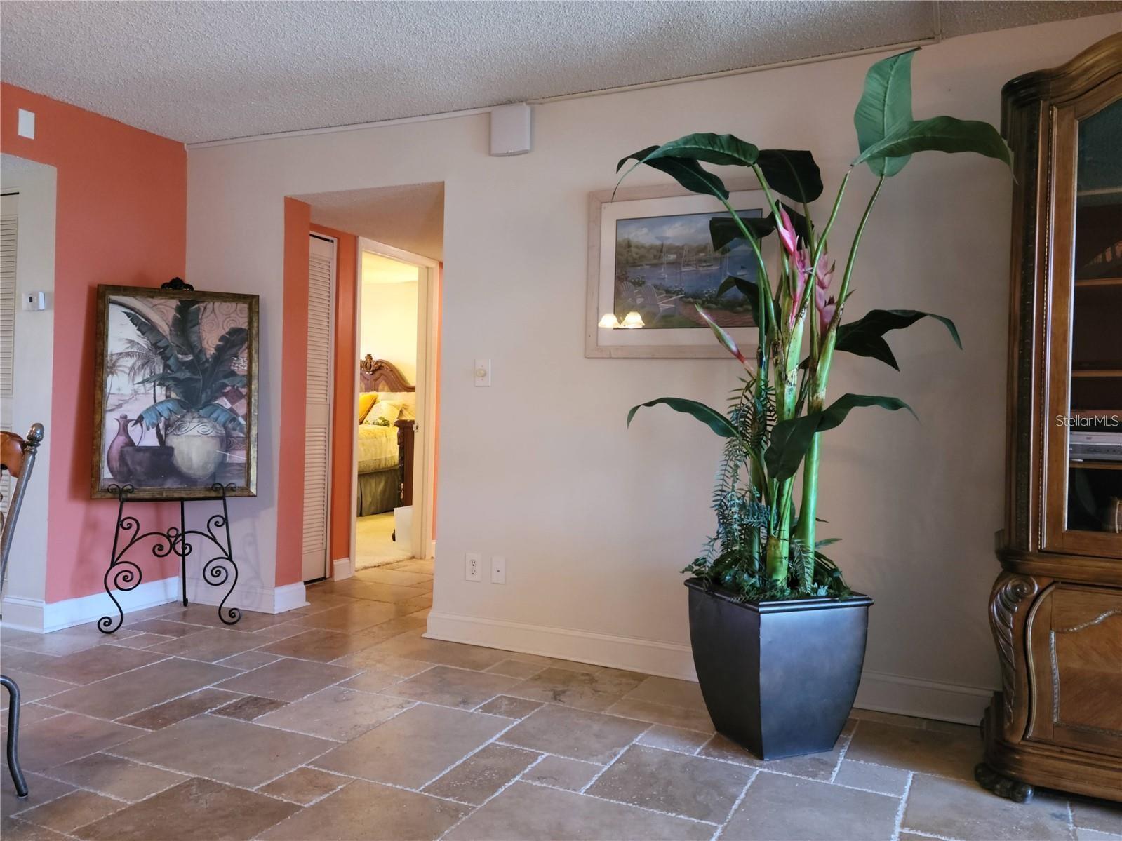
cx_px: 561
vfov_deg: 49.7
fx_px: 907
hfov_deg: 63.4
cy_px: 420
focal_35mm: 28
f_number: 2
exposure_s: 1/39
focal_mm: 5.9
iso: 400
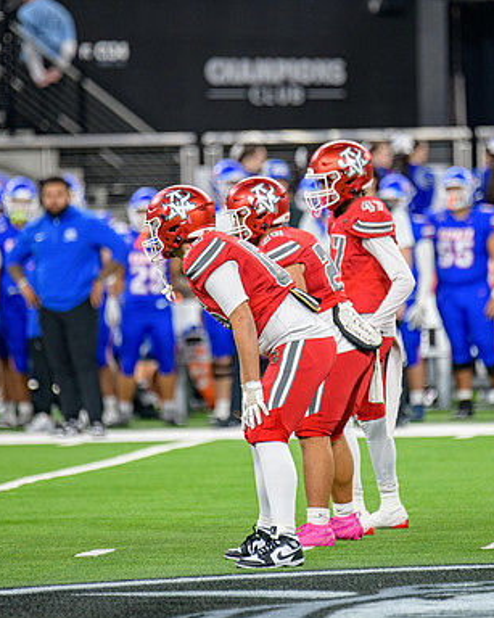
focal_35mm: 425
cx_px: 322
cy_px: 310
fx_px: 7770
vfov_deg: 4.6
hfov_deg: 3.6
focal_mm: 300
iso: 1000
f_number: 2.8
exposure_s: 1/400
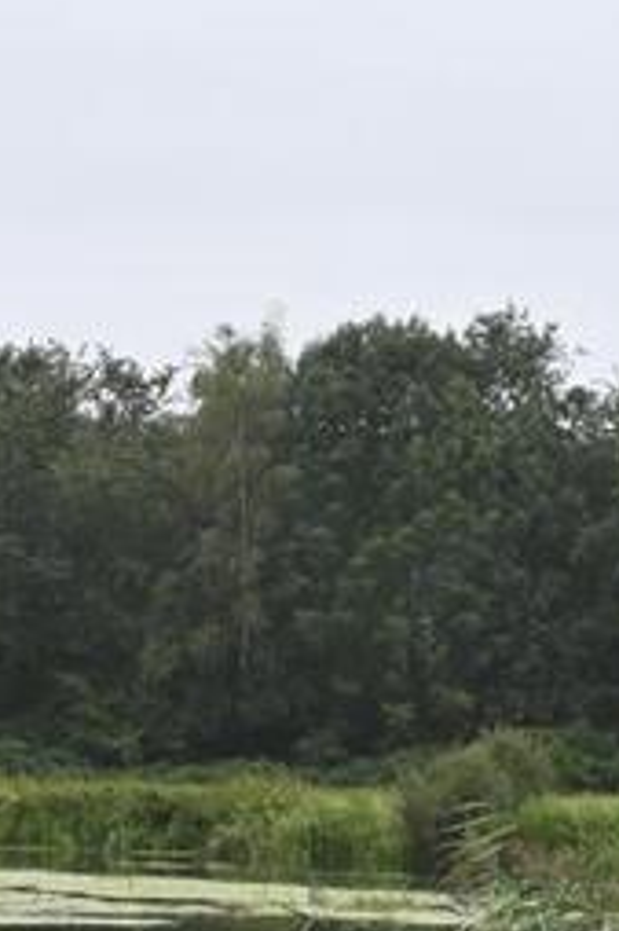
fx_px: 7050
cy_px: 797
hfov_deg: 4.8
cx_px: -1146
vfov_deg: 7.5
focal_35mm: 273
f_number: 5.6
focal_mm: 70
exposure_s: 1/320
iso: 400
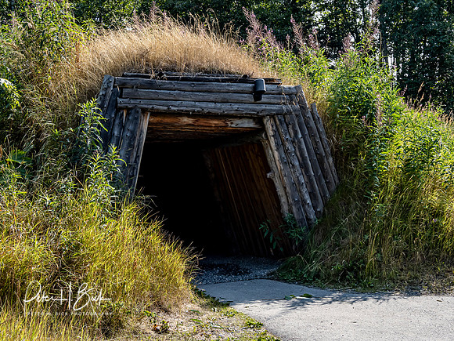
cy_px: 170
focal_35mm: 50
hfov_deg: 38.2
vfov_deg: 29.1
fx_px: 656
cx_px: 227
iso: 400
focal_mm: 25
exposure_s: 1/400
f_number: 8
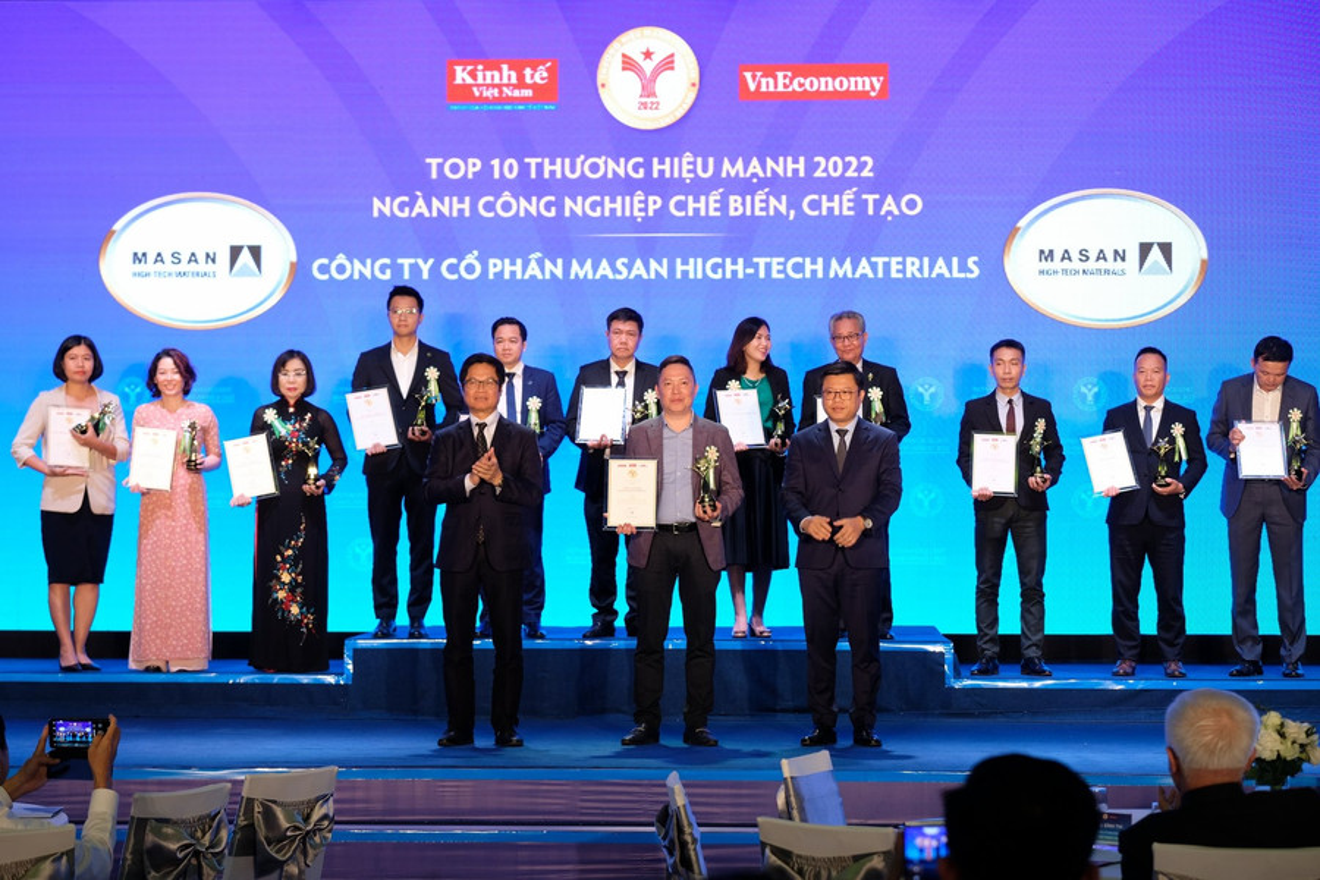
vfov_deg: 18.2
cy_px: 440
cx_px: 660
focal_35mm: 75
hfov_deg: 27.0
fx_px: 2750
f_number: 4
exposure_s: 1/160
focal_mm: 50
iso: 800
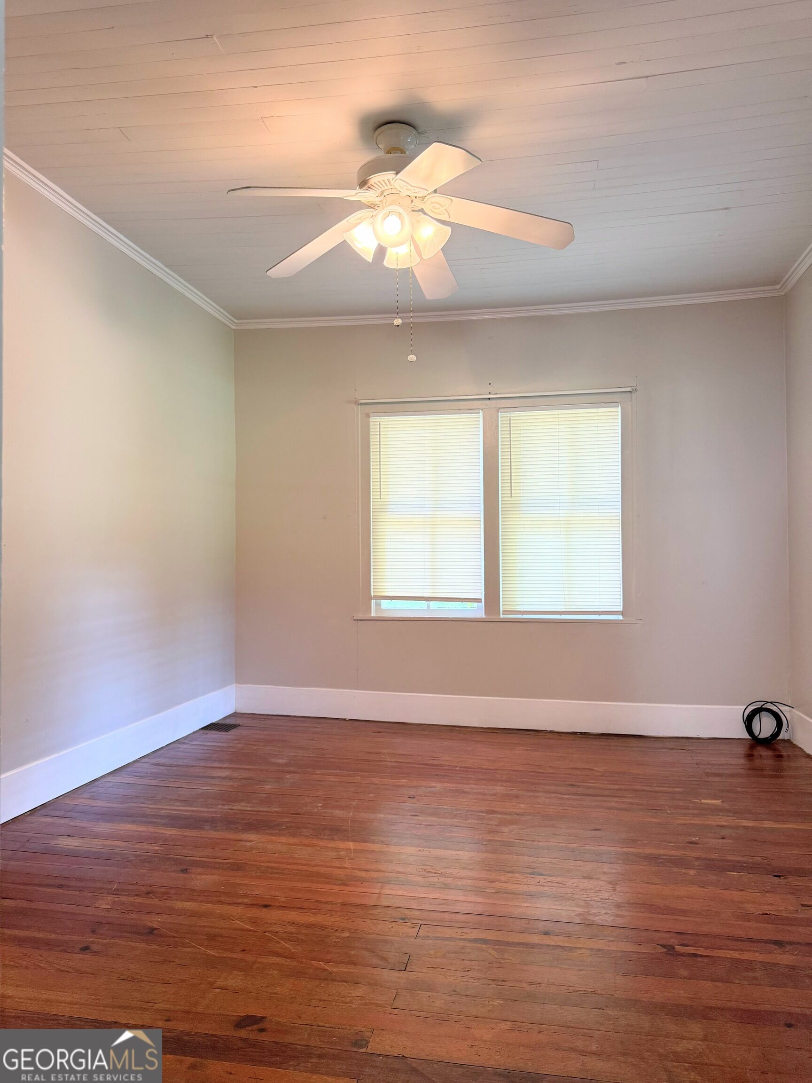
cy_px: 542
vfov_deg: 71.6
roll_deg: +0.1
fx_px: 751
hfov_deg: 56.8
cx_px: 406
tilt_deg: +1.2
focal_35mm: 24
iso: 200
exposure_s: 1/120
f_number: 1.78
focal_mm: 6.76
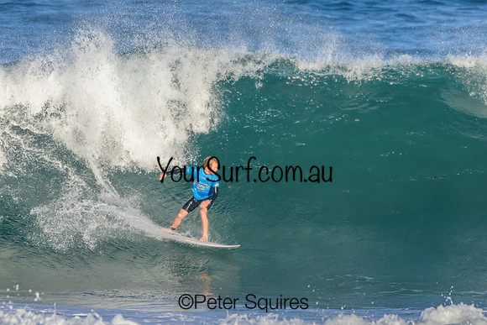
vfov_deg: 1.4
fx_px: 13039
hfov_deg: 2.1
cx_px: 226
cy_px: 159
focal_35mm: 964
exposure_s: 1/3200
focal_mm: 900
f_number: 11
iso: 1800
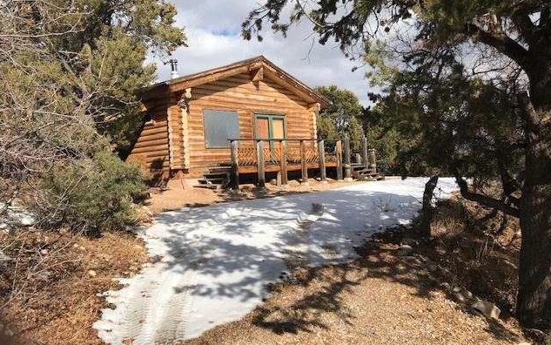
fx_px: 451
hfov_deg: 62.9
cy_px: 170
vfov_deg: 41.9
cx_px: 274
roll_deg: +3.4
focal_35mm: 30
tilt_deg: +0.1
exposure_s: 1/3425
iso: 20
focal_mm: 3.99
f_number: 1.8
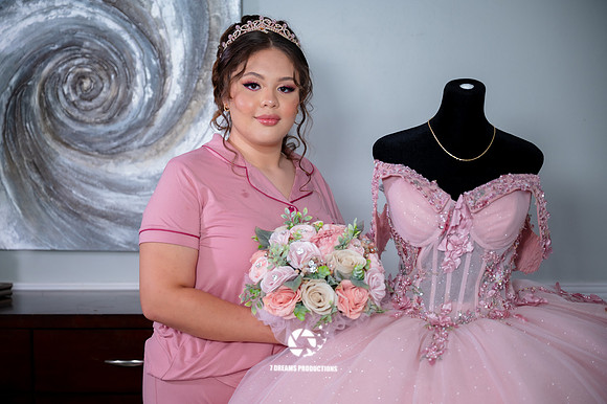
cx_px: 298
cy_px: 206
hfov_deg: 28.3
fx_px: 1203
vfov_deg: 19.1
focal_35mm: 71
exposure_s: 1/60
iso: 800
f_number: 2.8
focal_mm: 70
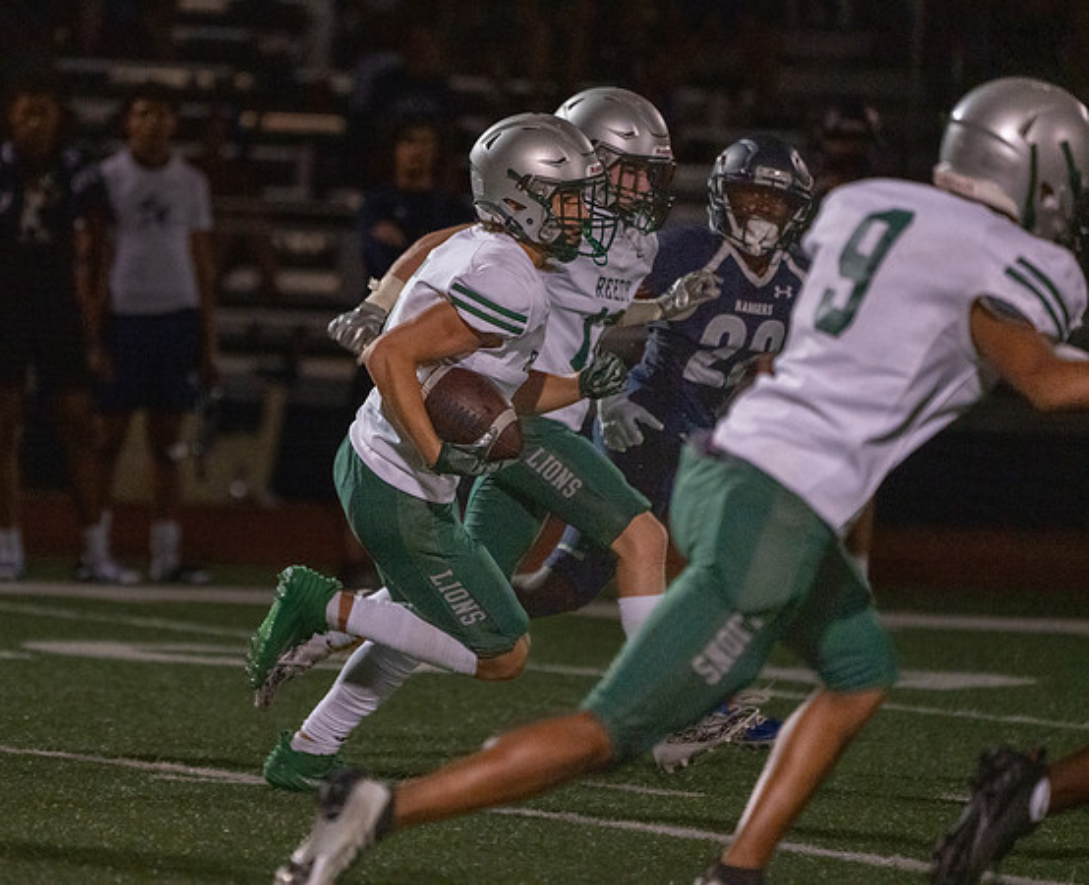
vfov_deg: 3.2
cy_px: 399
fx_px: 15953
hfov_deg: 3.9
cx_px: 360
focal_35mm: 492
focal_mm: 394
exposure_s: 1/1000
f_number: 5.6
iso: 20000
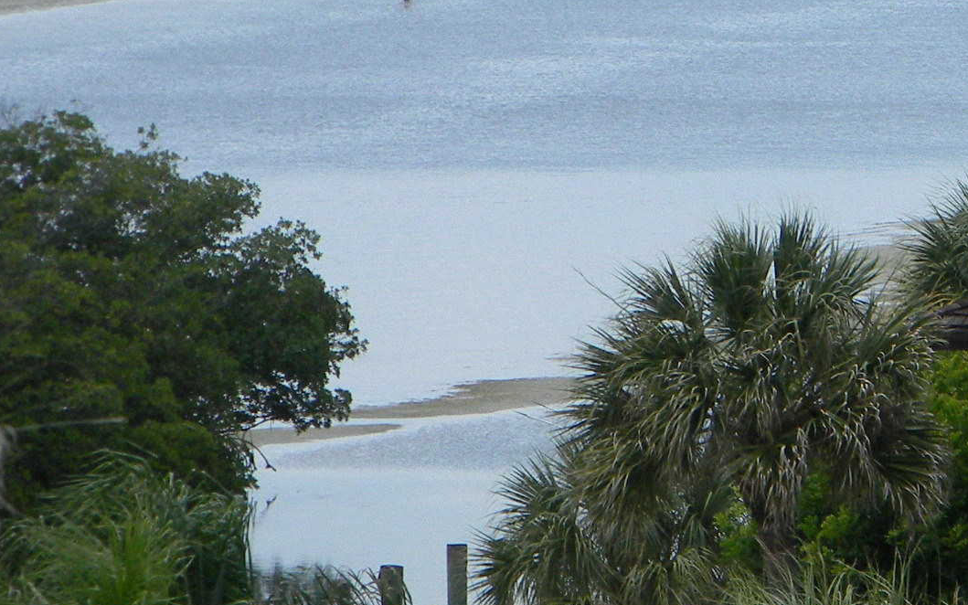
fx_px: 10131
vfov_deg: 3.4
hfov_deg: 5.5
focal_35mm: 384
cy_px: 59
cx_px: 860
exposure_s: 1/423
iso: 80
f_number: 5
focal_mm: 26.8
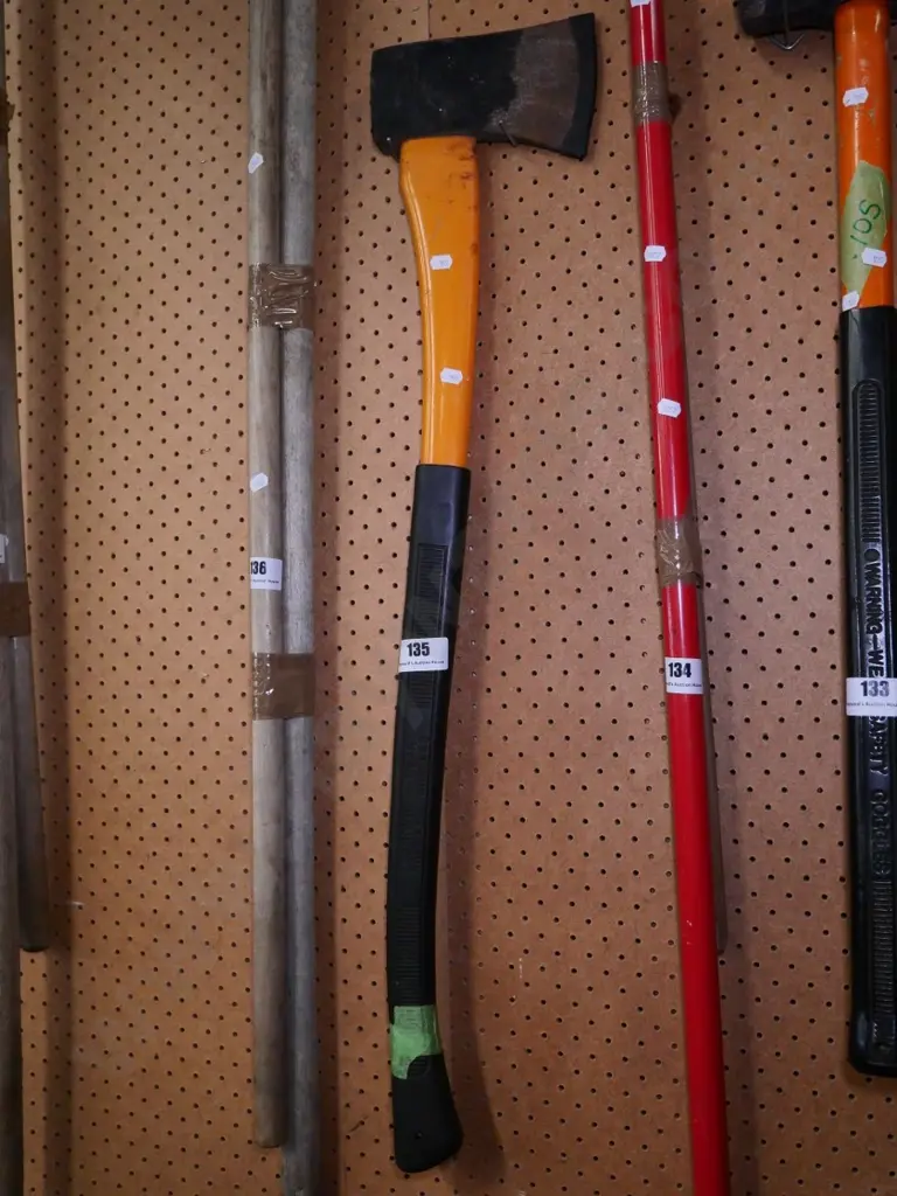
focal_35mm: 34
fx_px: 1175
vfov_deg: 54.0
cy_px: 598
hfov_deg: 41.8
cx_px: 448
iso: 3200
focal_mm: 17
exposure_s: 1/500
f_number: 3.8
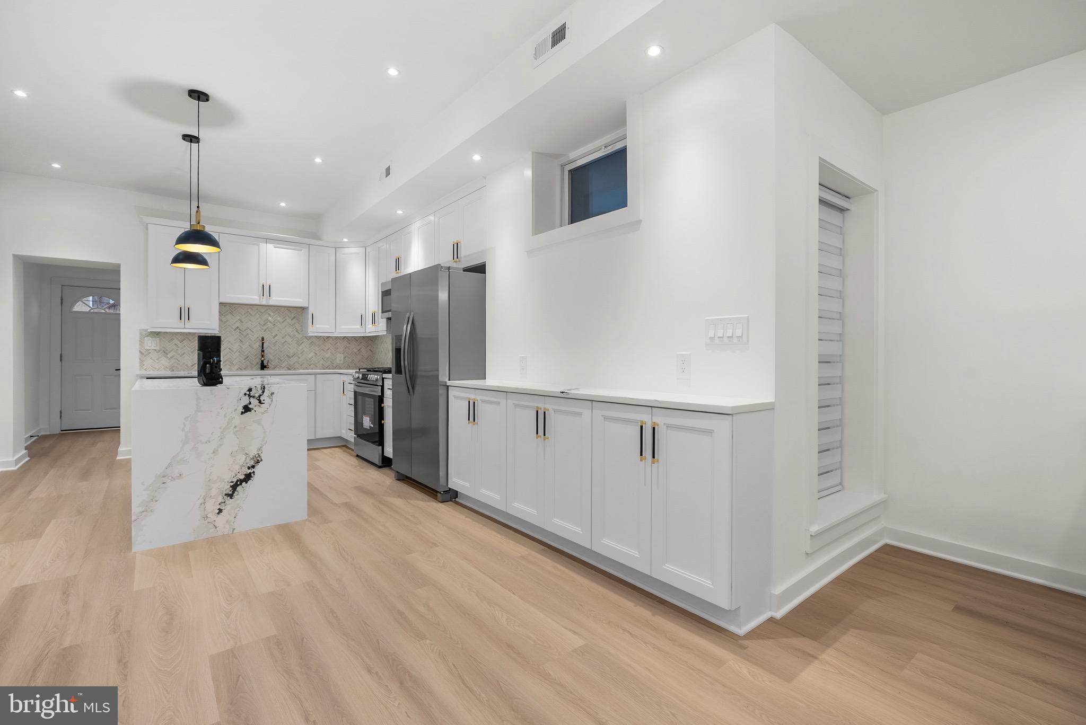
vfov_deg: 73.8
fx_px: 483
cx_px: 543
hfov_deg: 96.7
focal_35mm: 16
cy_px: 362
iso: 100
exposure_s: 1/20
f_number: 9
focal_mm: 16
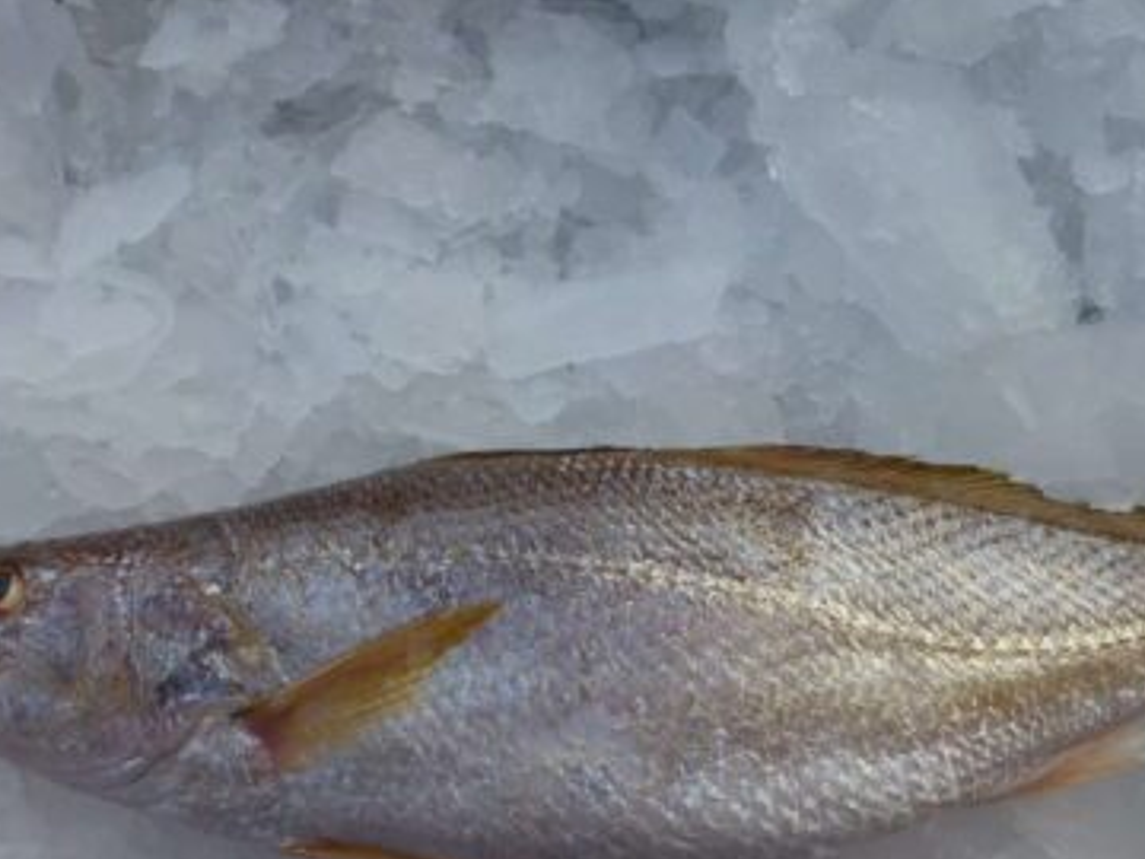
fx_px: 1323
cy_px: 531
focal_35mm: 40
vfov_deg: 35.8
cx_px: 725
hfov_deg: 46.3
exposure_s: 1/250
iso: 100
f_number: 4
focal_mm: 4.3
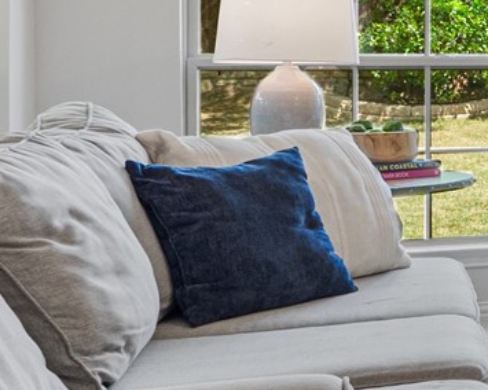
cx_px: 1188
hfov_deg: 13.9
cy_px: 32
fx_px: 1370
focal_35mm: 95
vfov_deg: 16.0
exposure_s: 1/3
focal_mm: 11
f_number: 5.6
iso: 125
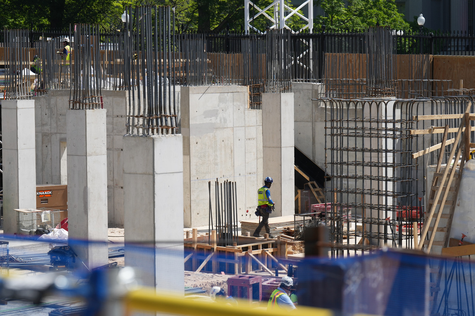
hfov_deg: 16.5
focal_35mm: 124
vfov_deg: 11.0
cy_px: 158
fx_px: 1635
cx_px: 238
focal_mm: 124
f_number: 5.6
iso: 400
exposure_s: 1/2000
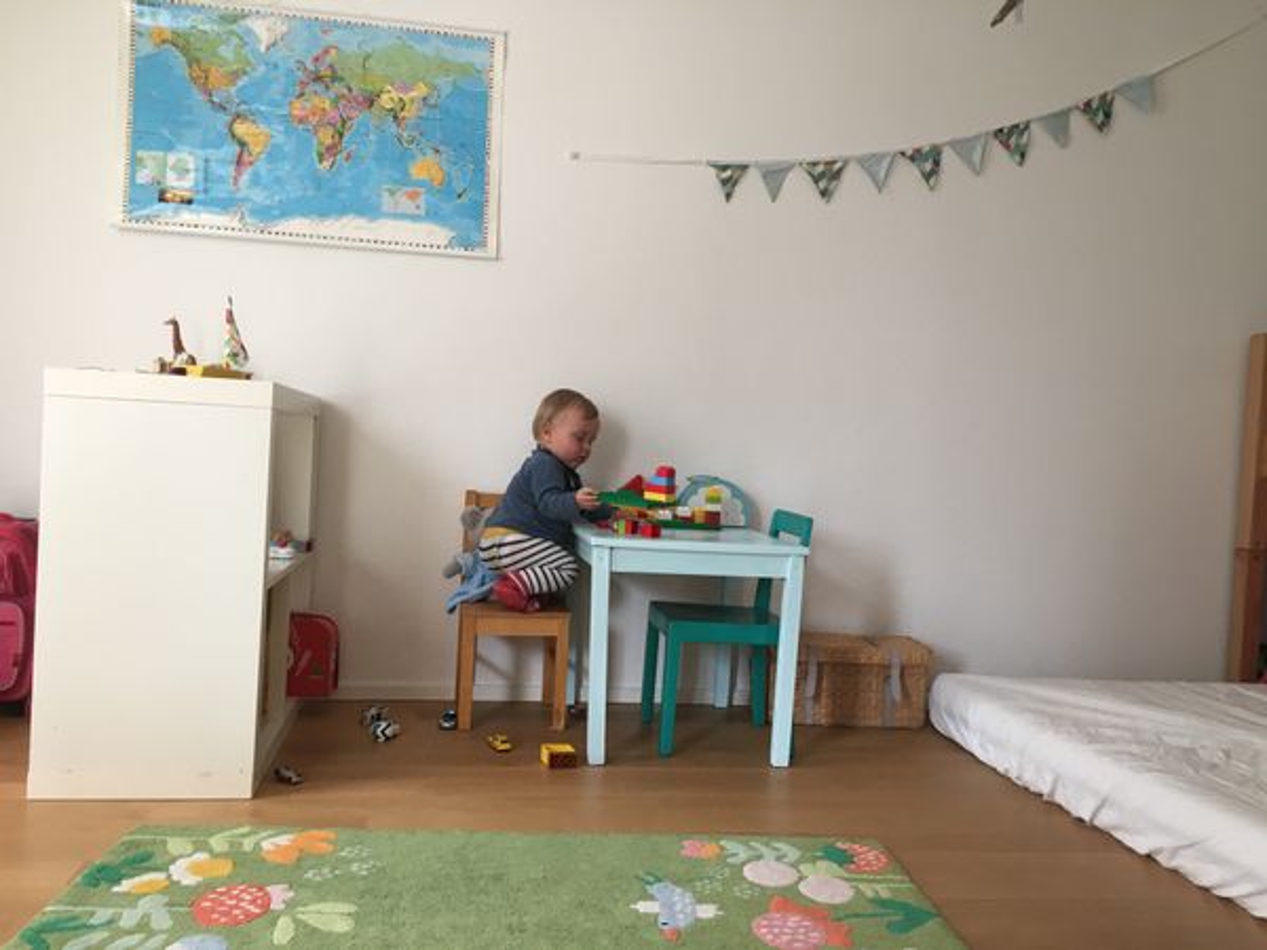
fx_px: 1061
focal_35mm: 29
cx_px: 634
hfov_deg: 61.7
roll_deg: -2.2
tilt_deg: -0.1
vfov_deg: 48.2
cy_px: 475
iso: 64
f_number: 2.2
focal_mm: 4.15
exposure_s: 1/33
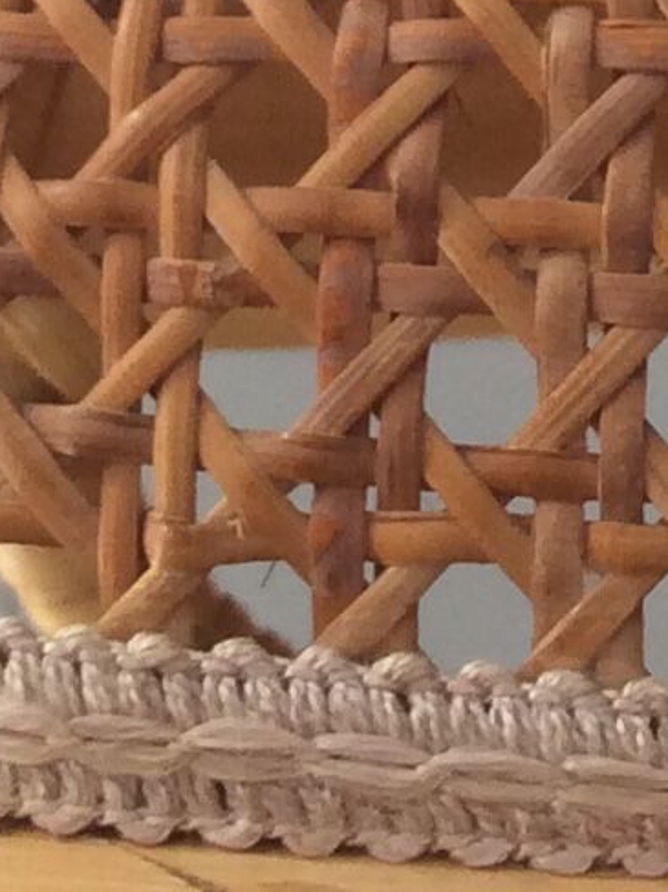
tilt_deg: -2.9
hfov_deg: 8.7
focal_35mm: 170
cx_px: 668
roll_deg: +0.2
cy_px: -691
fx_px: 4376
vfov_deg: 10.9
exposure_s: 1/25
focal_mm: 3.3
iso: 32
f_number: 2.4
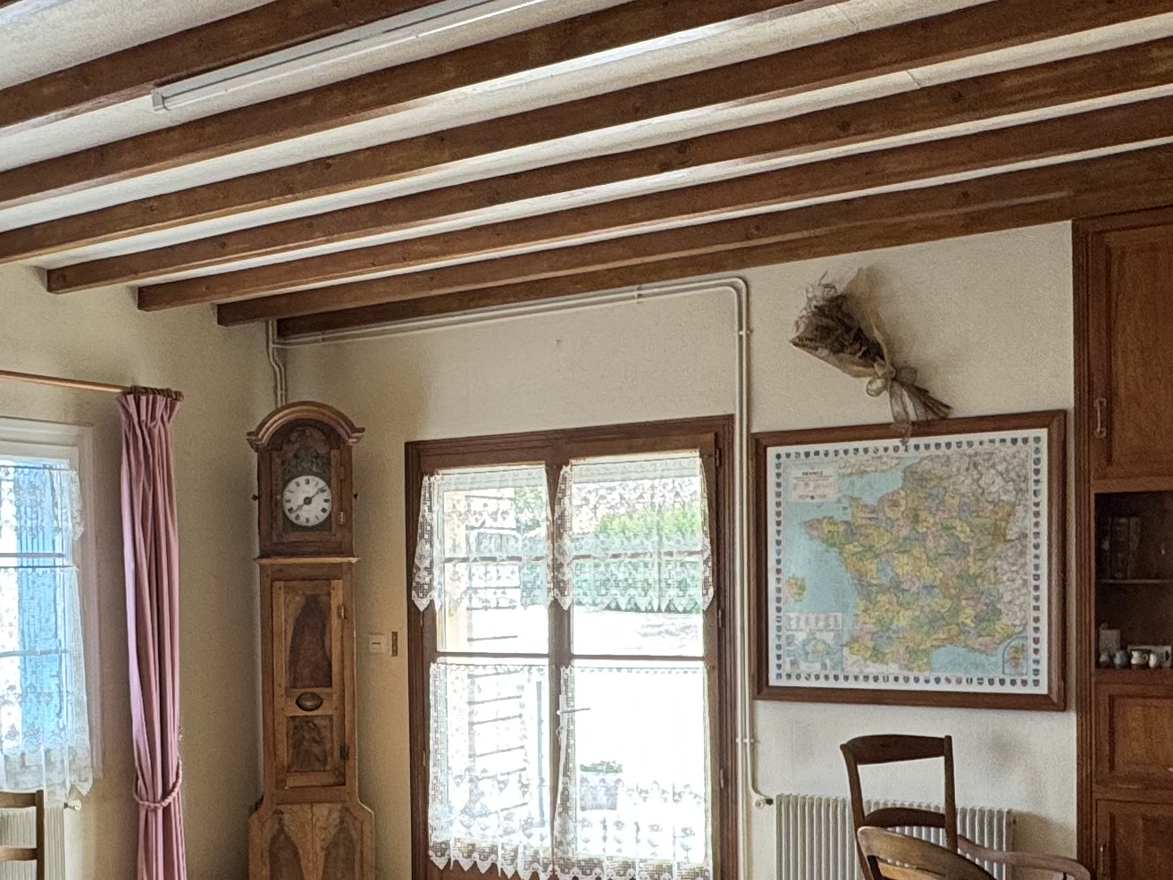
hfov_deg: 43.2
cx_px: 387
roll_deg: +1.2
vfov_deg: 33.2
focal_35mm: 43
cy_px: 617
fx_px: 1457
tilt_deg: -1.9
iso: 100
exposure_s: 1/99
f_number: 2.2
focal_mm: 2.22
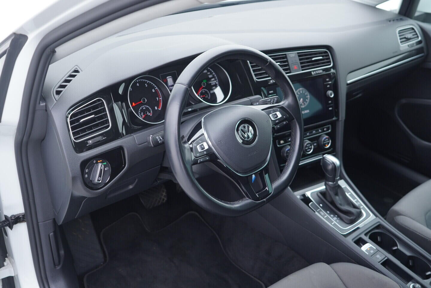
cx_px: 216
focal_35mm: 36
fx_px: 431
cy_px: 144
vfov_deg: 36.9
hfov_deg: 53.1
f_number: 2.8
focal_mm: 24
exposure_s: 1/40
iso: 200
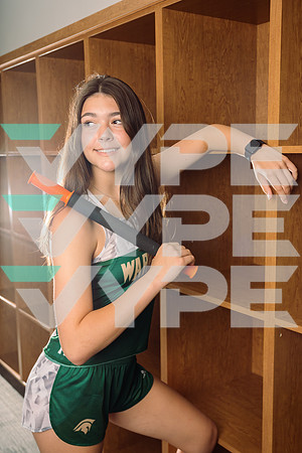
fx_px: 503
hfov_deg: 33.4
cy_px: 226
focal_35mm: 40
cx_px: 151
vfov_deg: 48.5
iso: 125
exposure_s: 1/250
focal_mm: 40
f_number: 5.6
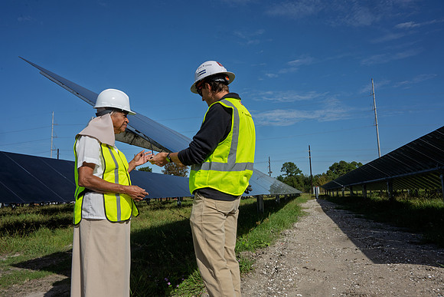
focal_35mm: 28
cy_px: 148
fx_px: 345
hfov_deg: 65.5
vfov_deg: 46.4
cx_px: 222
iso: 200
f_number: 16
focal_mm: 28
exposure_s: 1/320
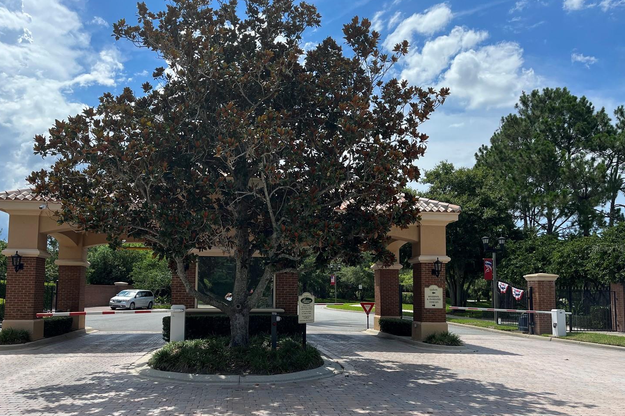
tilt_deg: +5.0
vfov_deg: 43.4
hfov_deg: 61.8
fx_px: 521
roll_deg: -0.2
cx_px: 286
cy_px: 248
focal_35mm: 30
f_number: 1.6
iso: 50
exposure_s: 1/3745
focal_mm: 5.1
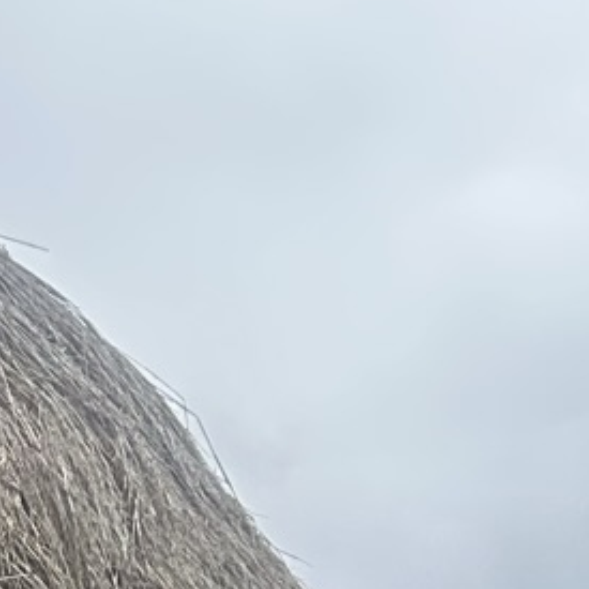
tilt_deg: -13.1
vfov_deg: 8.8
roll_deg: -0.2
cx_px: 975
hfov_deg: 10.5
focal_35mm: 158
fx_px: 3042
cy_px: 1868
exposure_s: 1/1988
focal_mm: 6.86
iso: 80
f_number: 1.78
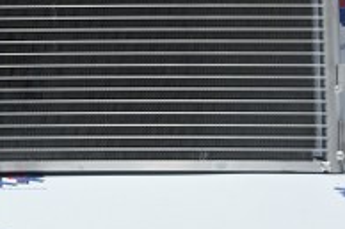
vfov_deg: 9.6
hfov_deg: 14.5
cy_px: -121
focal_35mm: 139
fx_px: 1331
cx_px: -23
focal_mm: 30
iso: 720
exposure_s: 1/50
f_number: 4.8
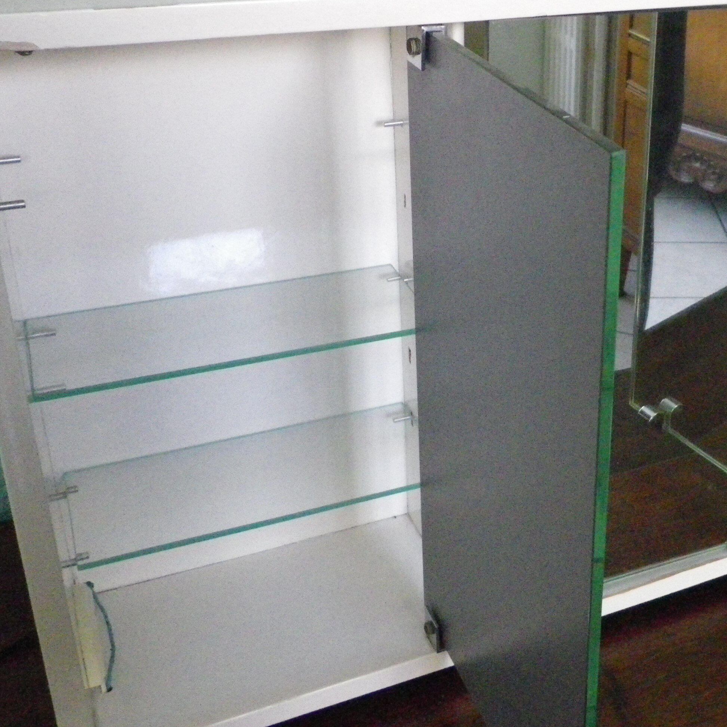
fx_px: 1212
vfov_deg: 33.2
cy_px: 265
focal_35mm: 51
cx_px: 623
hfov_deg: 32.1
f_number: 2.6
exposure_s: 1/40
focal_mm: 4.9
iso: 800
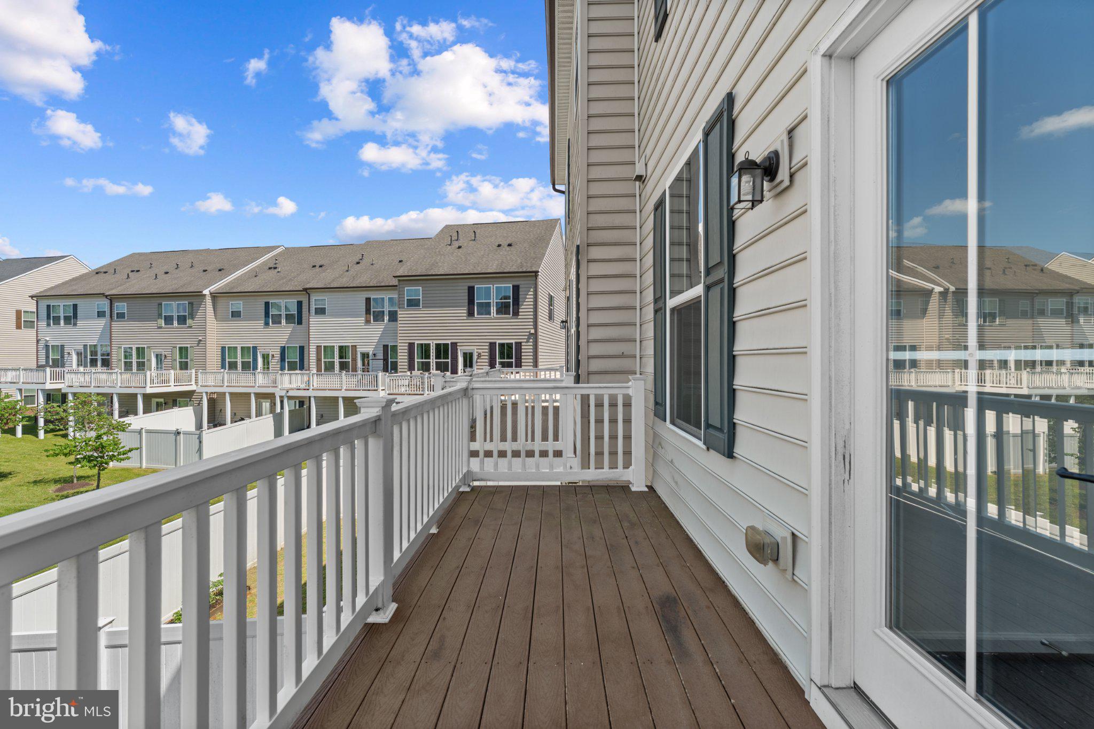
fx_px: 459
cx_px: 547
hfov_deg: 100.0
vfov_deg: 76.9
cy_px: 364
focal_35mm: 15
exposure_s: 1/40
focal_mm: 15.1
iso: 100
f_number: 8
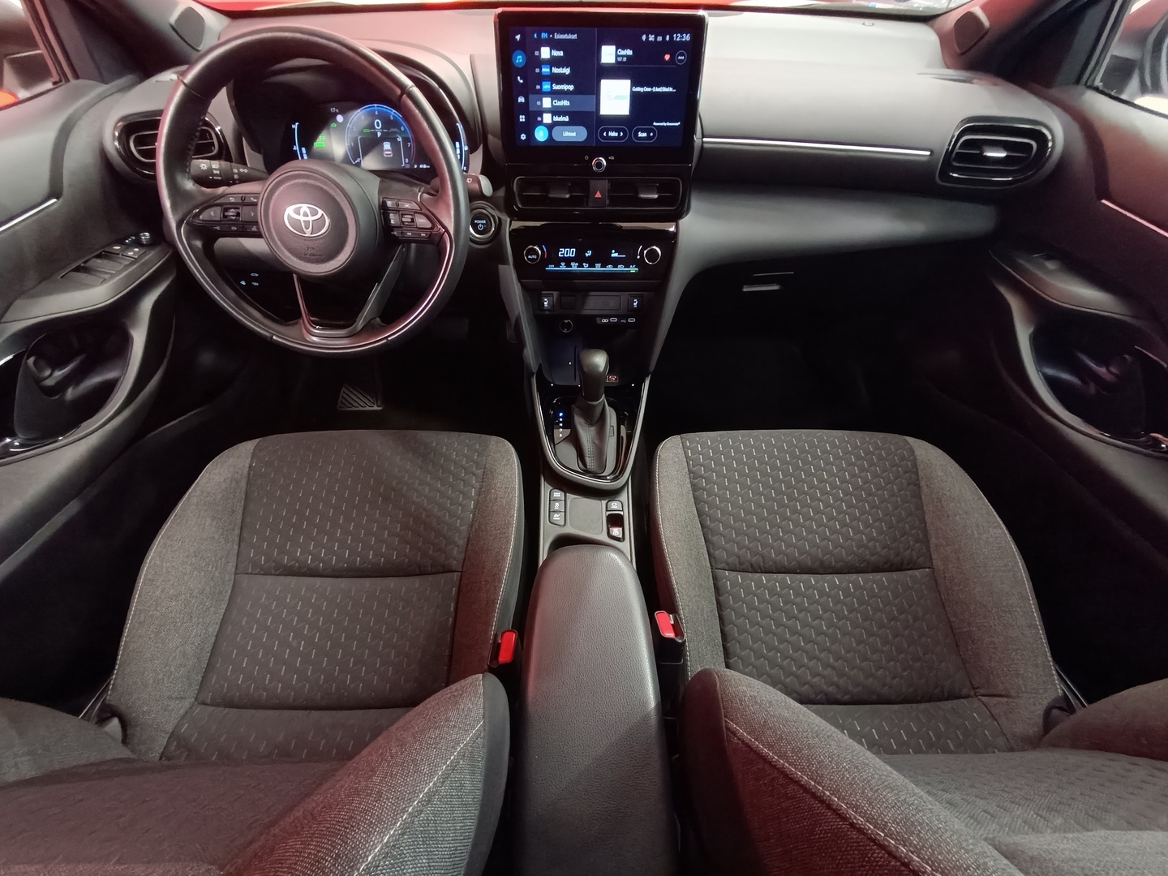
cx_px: 584
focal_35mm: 16
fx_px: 540
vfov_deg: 78.1
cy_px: 438
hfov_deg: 94.5
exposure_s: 1/25
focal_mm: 1.66
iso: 995
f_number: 2.2
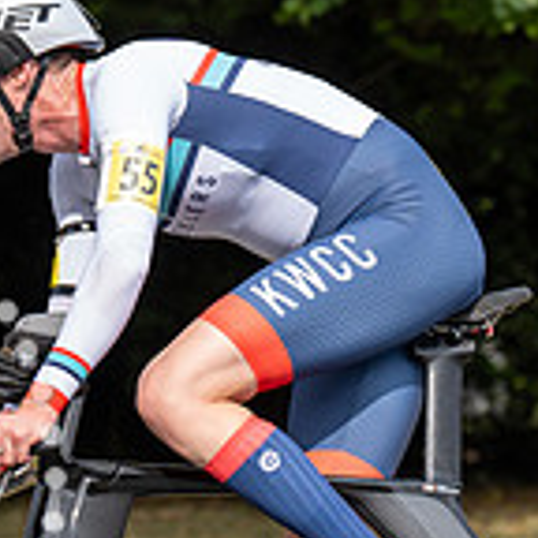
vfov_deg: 5.0
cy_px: 293
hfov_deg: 5.0
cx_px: 295
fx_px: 6119
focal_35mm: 348
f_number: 3.5
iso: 200
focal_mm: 100
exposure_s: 1/1000
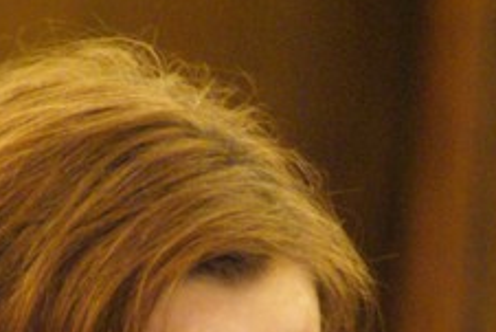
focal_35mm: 1395
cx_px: 167
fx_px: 19232
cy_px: 460
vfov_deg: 1.0
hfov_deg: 1.5
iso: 1600
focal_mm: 300
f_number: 5.6
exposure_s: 1/6
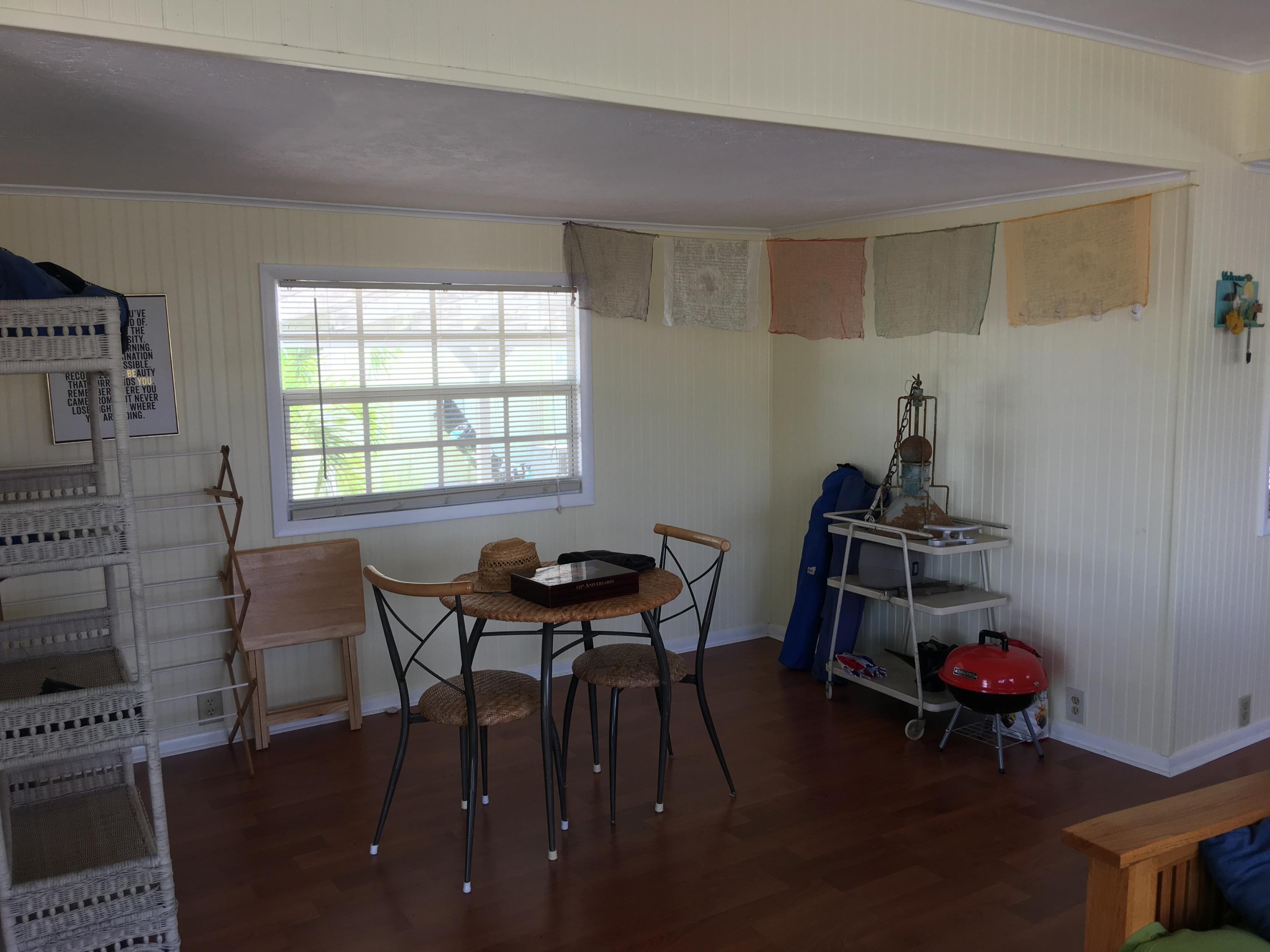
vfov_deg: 48.2
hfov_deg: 61.7
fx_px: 1064
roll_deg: +1.1
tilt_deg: -6.2
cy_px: 476
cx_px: 635
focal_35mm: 29
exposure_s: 1/40
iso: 25
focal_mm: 4.15
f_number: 2.2
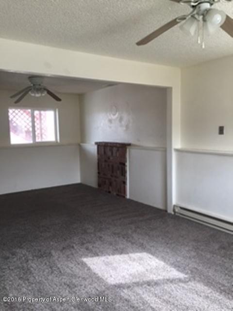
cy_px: 156
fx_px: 260
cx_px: 116
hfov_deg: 48.2
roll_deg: +1.6
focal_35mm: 29
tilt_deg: -5.9
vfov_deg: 61.7
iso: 40
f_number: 2.2
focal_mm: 4.15
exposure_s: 1/40
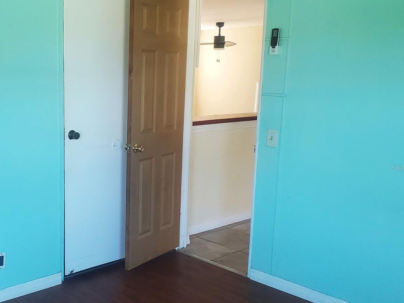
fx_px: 490
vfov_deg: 34.3
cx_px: 104
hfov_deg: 43.4
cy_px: 167
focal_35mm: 42
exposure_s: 1/100
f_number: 2.4
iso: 320
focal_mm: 4.3
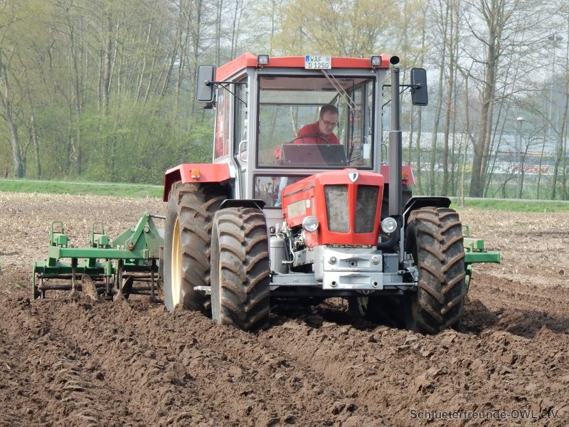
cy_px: 214
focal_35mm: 229
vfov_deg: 6.5
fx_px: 3764
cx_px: 284
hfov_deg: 8.6
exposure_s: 1/200
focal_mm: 40.9
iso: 125
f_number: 6.3
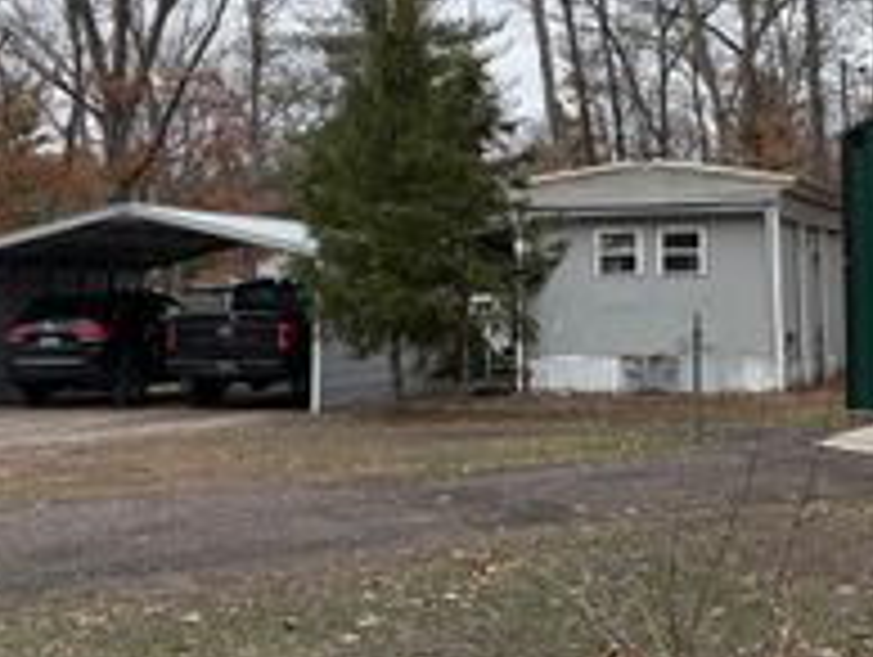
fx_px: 1692
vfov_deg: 21.4
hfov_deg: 28.5
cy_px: 47
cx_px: 657
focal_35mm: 67
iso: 50
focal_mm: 5.96
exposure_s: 1/2747
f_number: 1.6
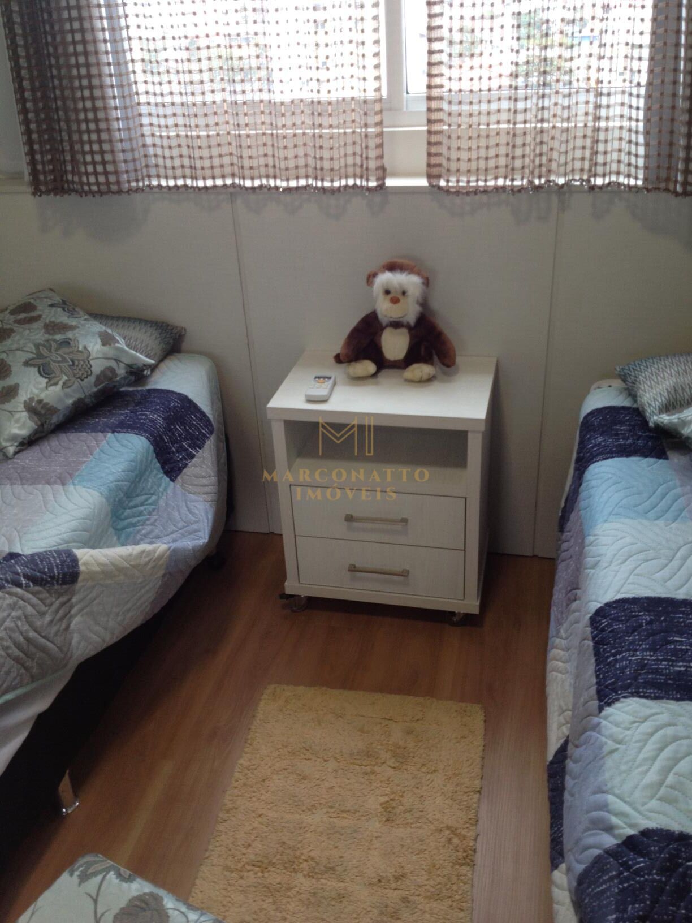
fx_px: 933
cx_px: 346
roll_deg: +4.0
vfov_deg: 52.6
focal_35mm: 35
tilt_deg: -30.8
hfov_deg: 40.7
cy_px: 462
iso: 50
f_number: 2.4
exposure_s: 1/40
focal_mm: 4.28
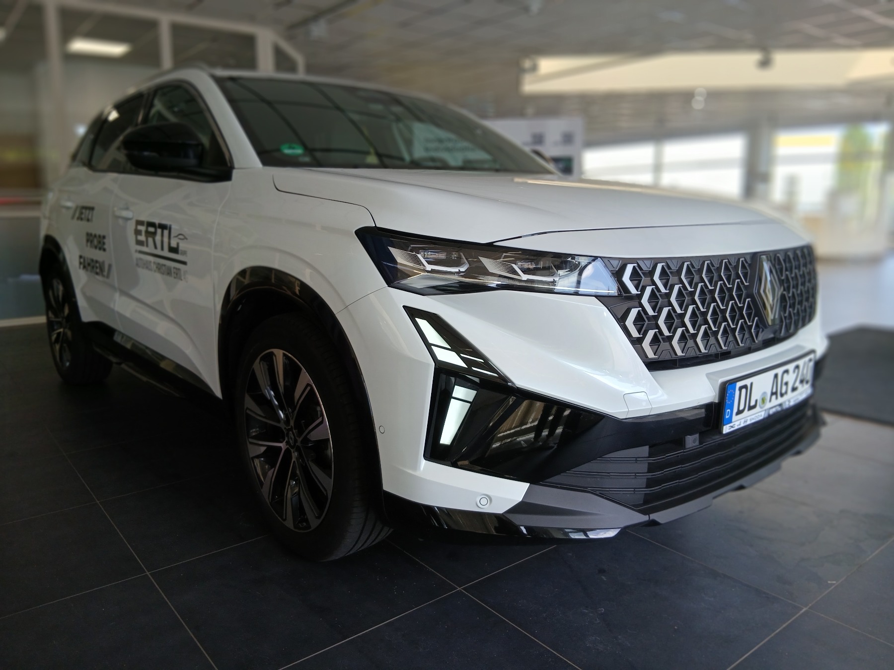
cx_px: 447
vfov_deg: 53.1
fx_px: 671
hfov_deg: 67.3
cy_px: 335
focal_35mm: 26
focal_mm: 3.98
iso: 40
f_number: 1.8
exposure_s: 1/100
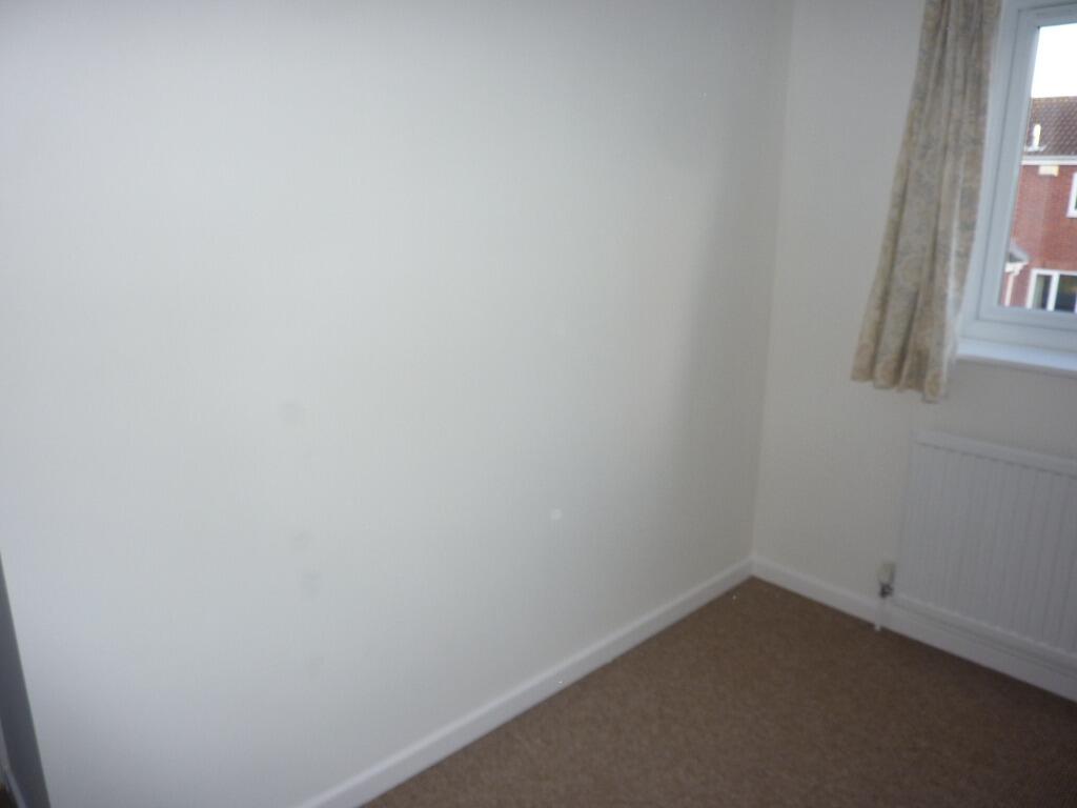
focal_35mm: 25
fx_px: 778
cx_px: 538
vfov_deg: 54.9
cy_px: 404
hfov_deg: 69.4
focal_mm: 4.1
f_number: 3.3
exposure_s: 1/30
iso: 100
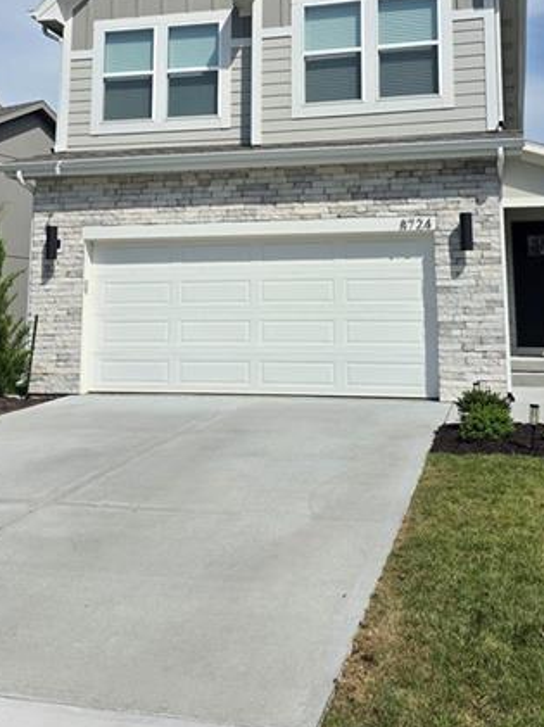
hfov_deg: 34.3
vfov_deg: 43.4
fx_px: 881
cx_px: 292
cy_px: 183
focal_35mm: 42
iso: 50
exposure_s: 1/7944
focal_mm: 6.3
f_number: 1.7
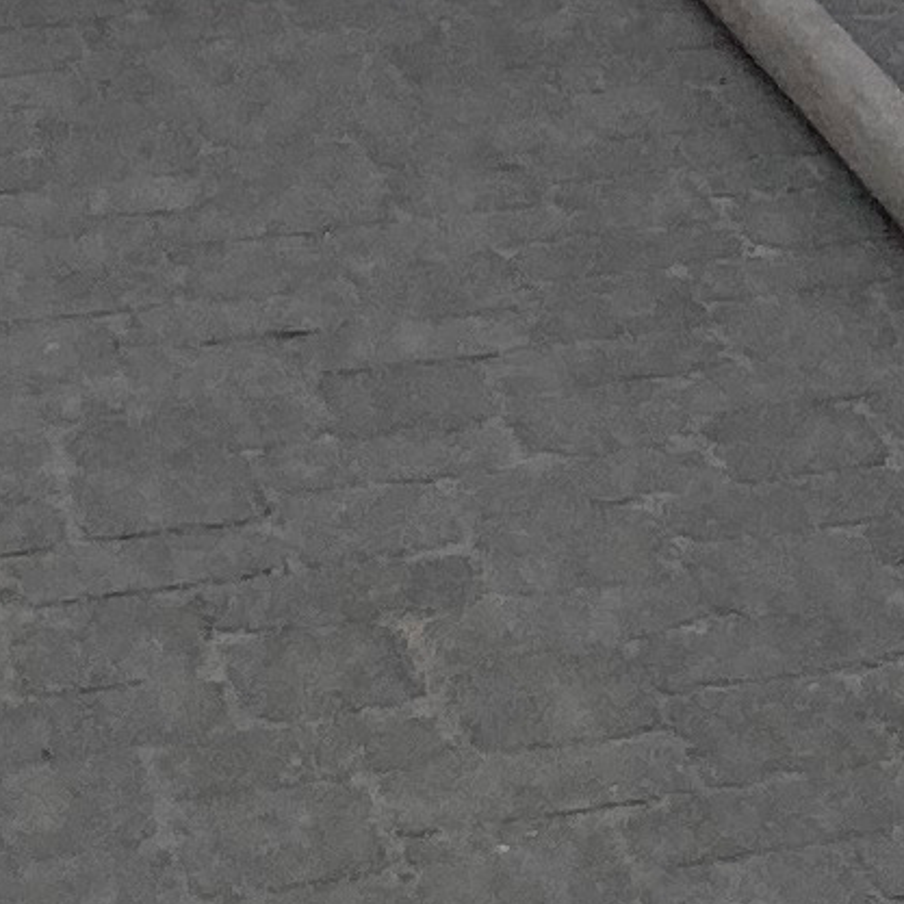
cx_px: 2487
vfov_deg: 6.8
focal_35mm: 222
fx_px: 6559
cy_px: -2187
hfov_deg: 7.2
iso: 32
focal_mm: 4.25
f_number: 1.8
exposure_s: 1/10417
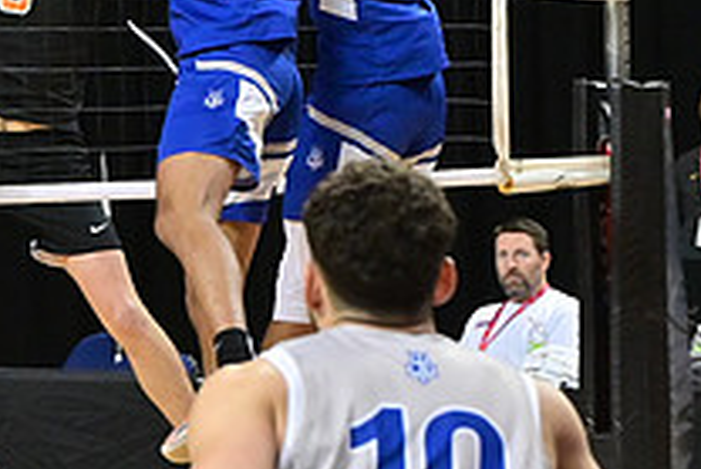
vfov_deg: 4.0
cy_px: -174
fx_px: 6683
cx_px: 20
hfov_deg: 6.0
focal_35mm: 343
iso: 2500
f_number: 5.6
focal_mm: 82
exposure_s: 1/800
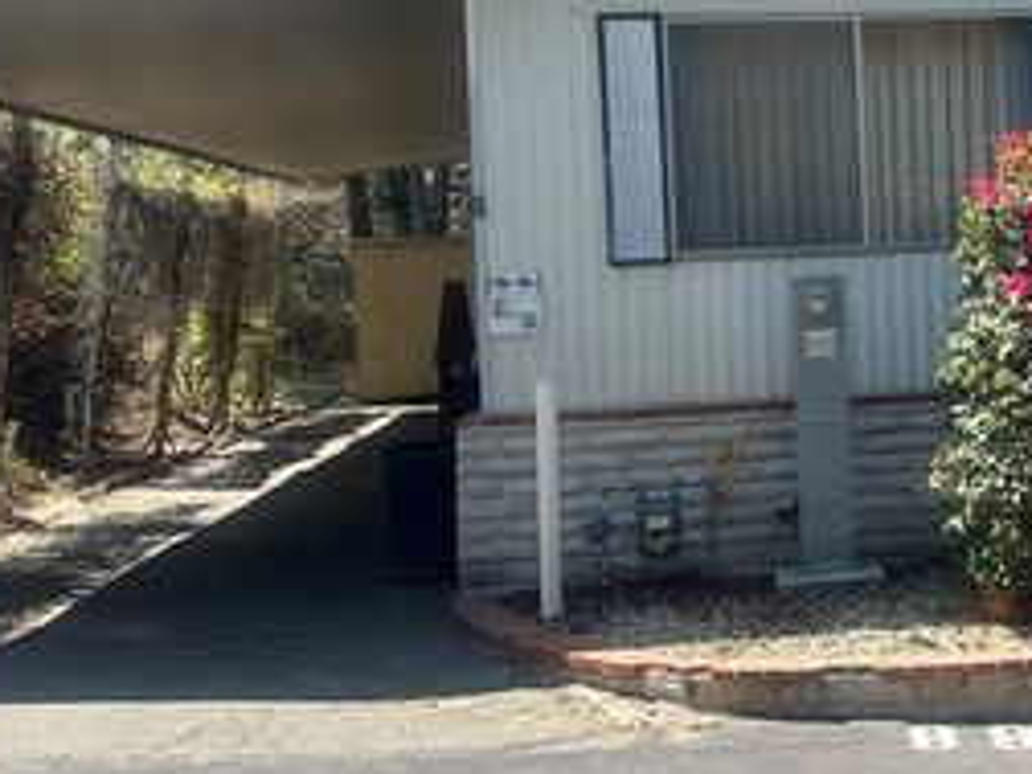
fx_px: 1819
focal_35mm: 61
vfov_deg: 23.9
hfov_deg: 29.8
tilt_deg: +1.9
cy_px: 229
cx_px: 995
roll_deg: +2.2
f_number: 1.78
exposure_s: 1/2252
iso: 80
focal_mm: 6.86
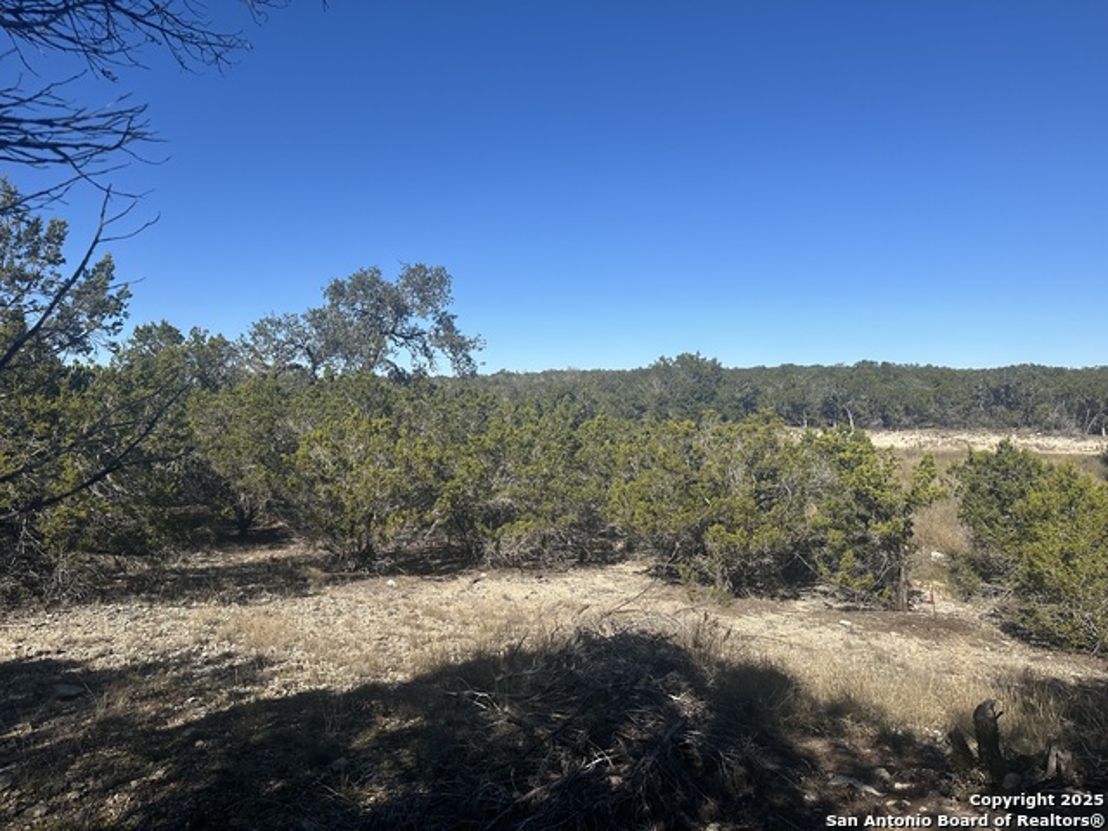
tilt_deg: +0.2
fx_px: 768
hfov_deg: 71.6
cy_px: 416
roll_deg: -0.3
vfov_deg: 56.8
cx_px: 554
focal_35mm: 24
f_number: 1.78
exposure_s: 1/4762
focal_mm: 6.86
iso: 80
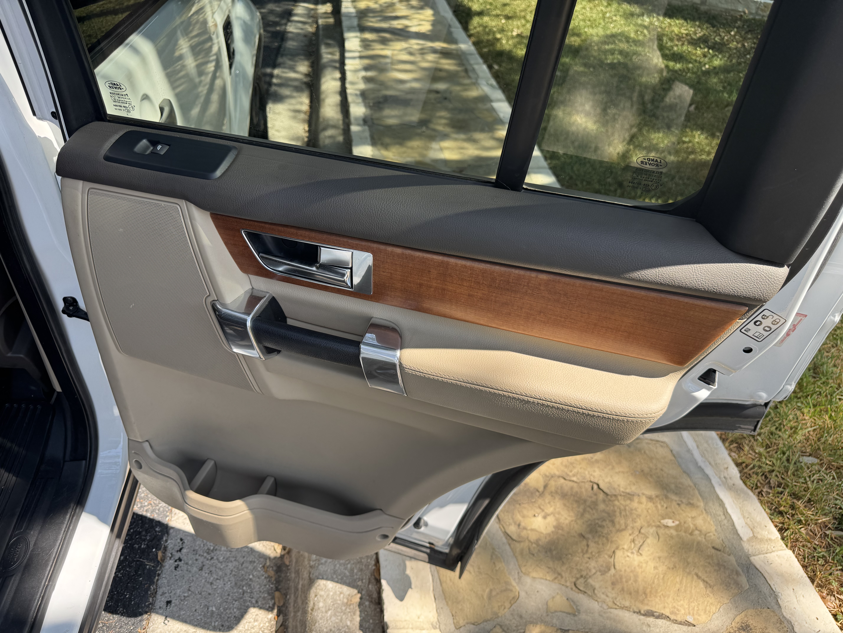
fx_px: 584
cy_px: 316
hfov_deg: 71.6
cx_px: 422
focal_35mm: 24
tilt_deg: -41.2
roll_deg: -3.9
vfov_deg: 56.8
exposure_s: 1/593
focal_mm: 6.76
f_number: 1.78
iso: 80
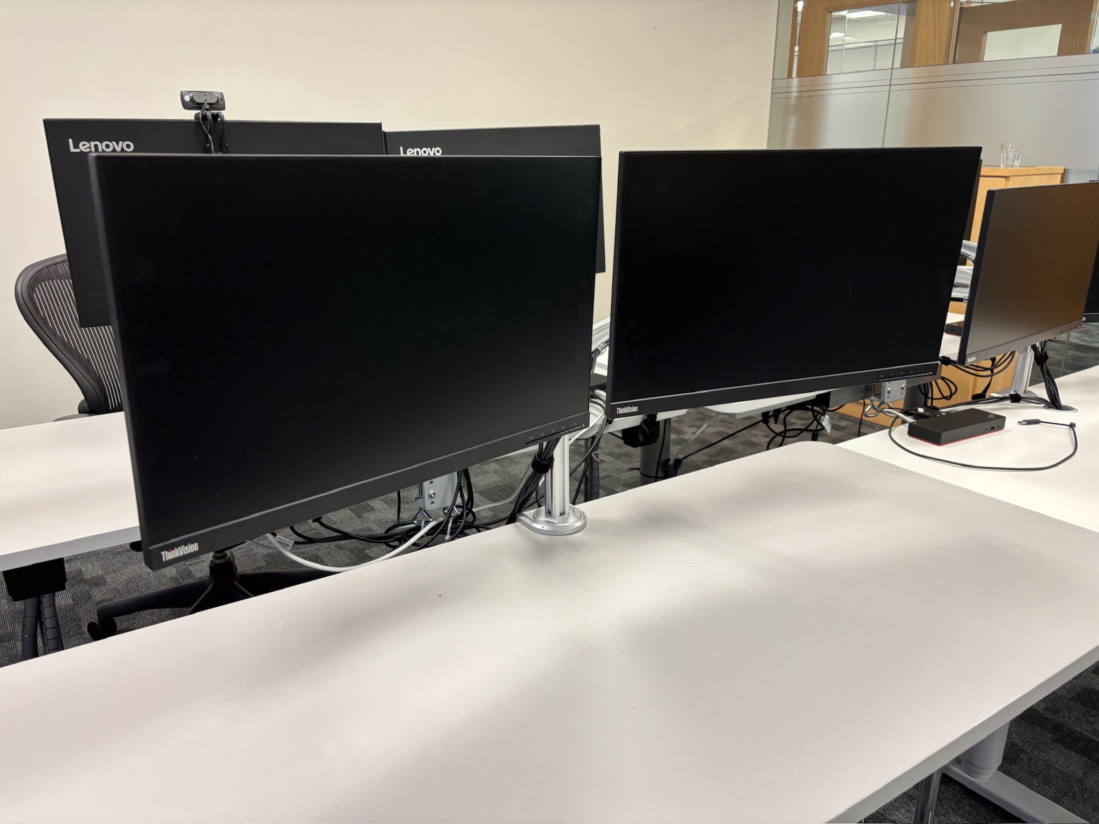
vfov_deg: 53.1
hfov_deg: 67.3
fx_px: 825
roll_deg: -0.1
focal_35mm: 26
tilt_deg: -14.8
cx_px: 550
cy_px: 412
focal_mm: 5.96
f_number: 1.6
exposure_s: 1/100
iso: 125
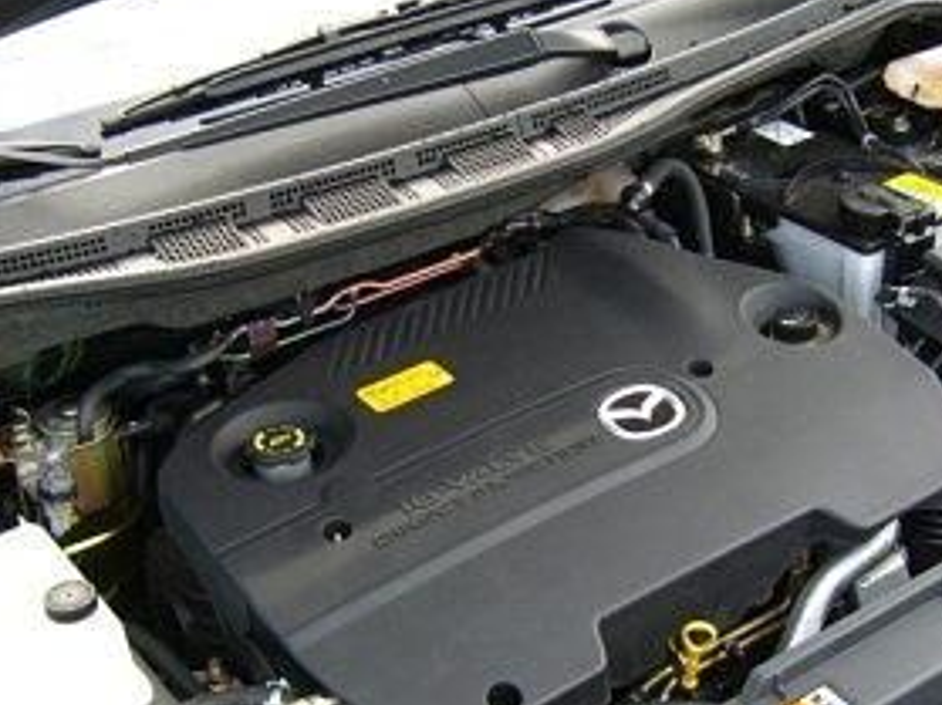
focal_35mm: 61
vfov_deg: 24.0
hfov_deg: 31.7
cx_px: 537
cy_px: 415
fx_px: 1659
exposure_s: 1/100
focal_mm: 7.9
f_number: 2.8
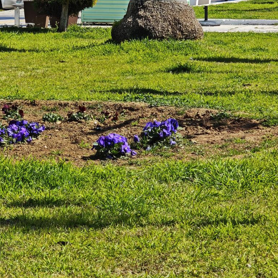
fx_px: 1581
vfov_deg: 10.0
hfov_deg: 10.0
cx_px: 121
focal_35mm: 174
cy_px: 139
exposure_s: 1/664
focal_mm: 9
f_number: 2
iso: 50
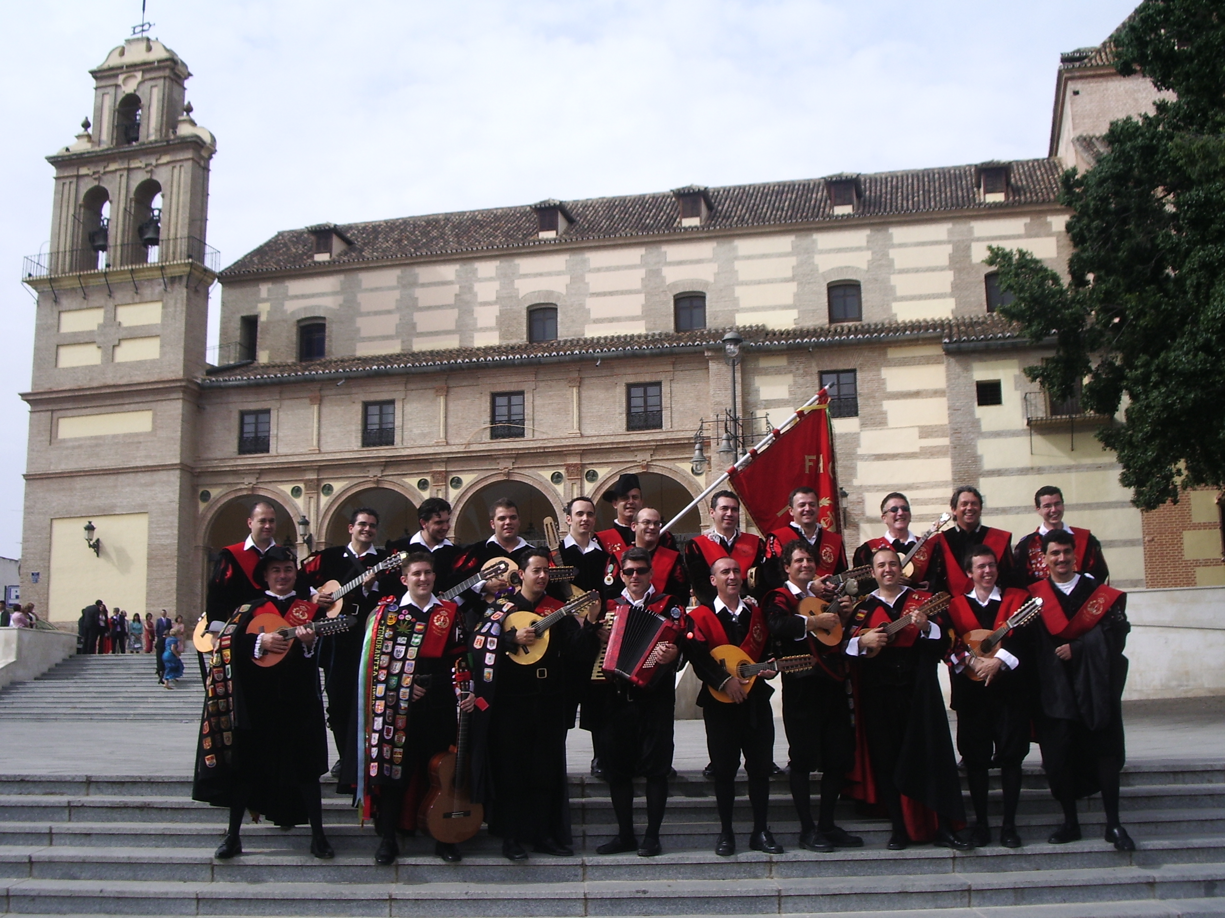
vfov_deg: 35.1
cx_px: 612
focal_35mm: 41
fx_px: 1451
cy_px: 459
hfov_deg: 45.8
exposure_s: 1/400
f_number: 4.6
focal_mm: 6.8
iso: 50
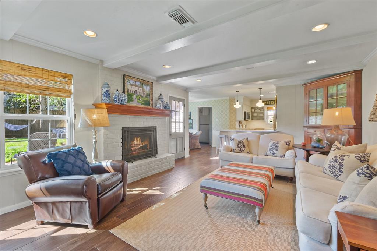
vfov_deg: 77.3
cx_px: 188
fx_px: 157
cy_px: 126
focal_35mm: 15
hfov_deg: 100.4
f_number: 6.4
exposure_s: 1/4
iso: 640
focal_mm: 10
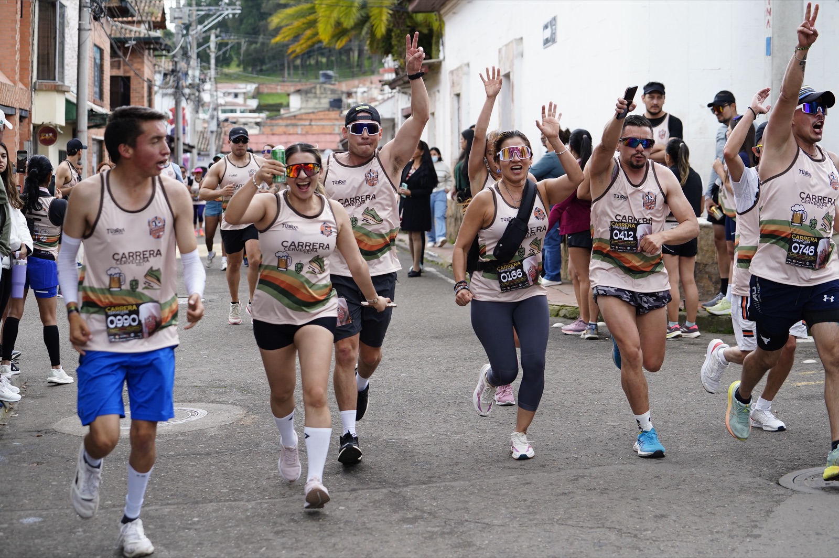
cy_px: 279
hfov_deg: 28.9
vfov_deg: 19.4
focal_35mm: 70
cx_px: 420
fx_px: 1630
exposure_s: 1/1250
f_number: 4
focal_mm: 70
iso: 1000
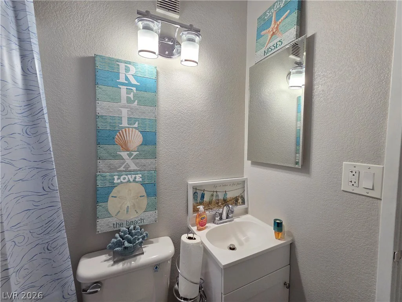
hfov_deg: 106.2
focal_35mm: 13
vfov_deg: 89.9
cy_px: 151
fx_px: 151
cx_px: 201
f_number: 2.2
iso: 200
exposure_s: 1/120
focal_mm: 2.2
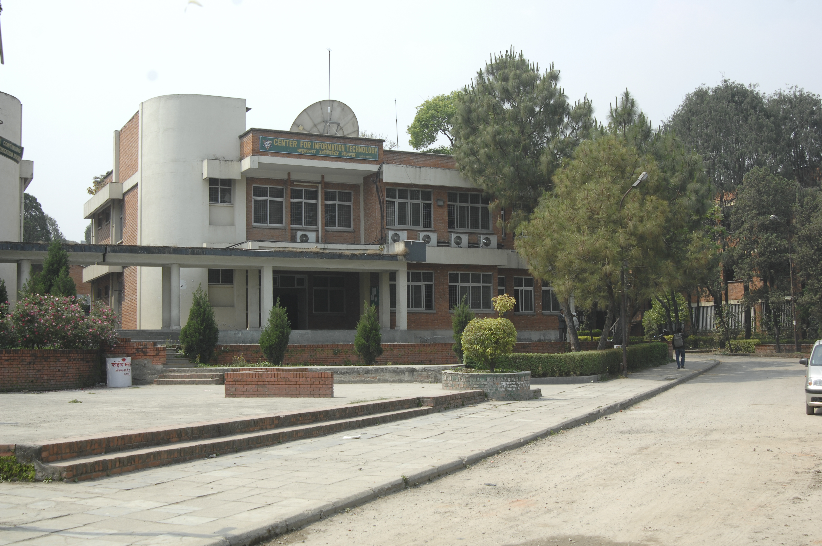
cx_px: 411
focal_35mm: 42
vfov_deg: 31.8
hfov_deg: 46.4
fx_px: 958
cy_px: 273
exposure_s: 1/180
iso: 100
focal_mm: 28
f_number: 6.7
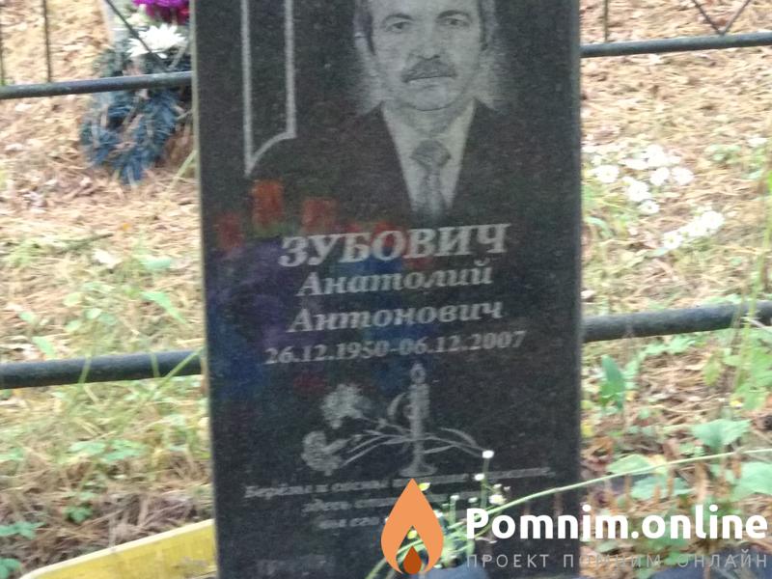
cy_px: 290
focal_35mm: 52
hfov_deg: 36.8
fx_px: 1160
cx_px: 386
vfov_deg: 28.0
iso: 800
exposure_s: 1/30
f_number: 2.6
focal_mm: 5.99
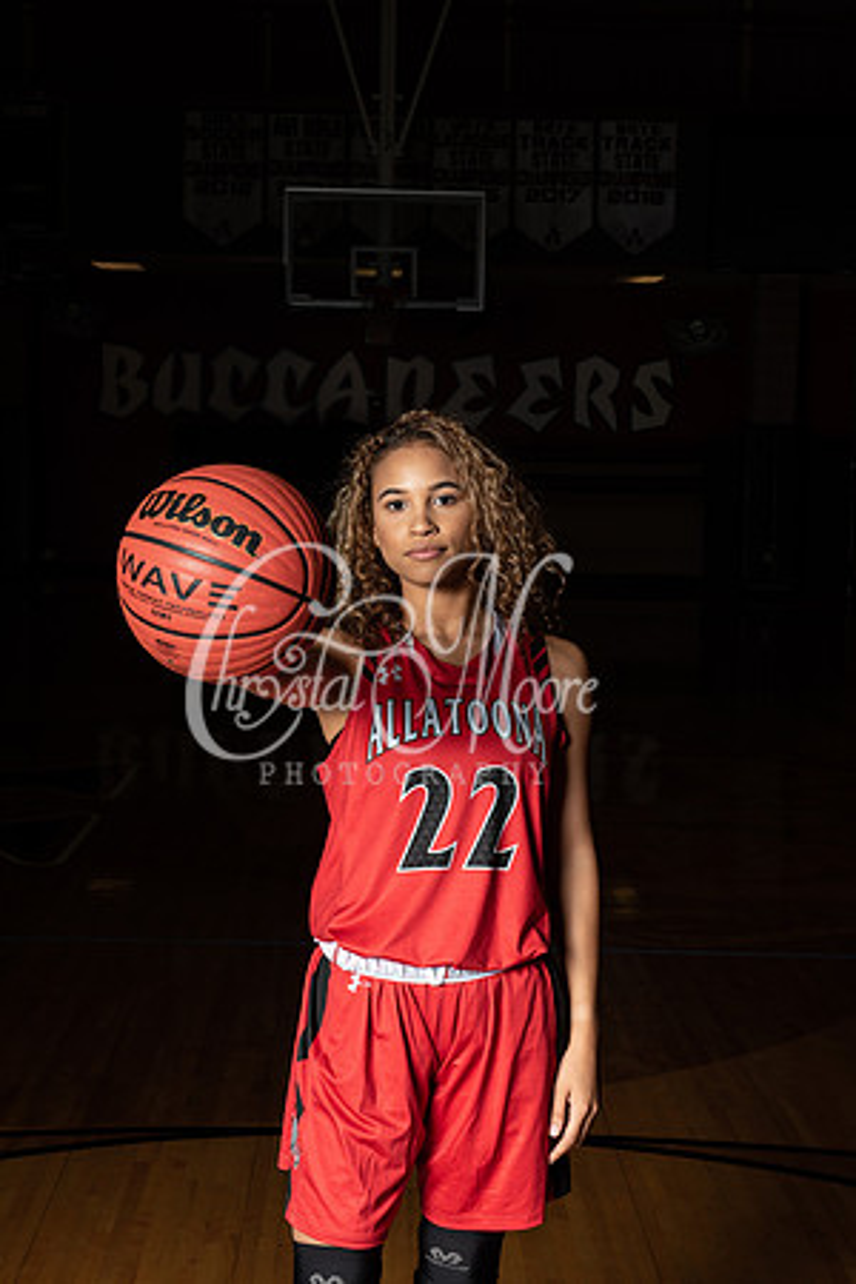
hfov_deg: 19.5
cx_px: 428
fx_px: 2496
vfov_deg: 28.8
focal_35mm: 70
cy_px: 642
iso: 320
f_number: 14
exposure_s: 1/200
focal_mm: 70
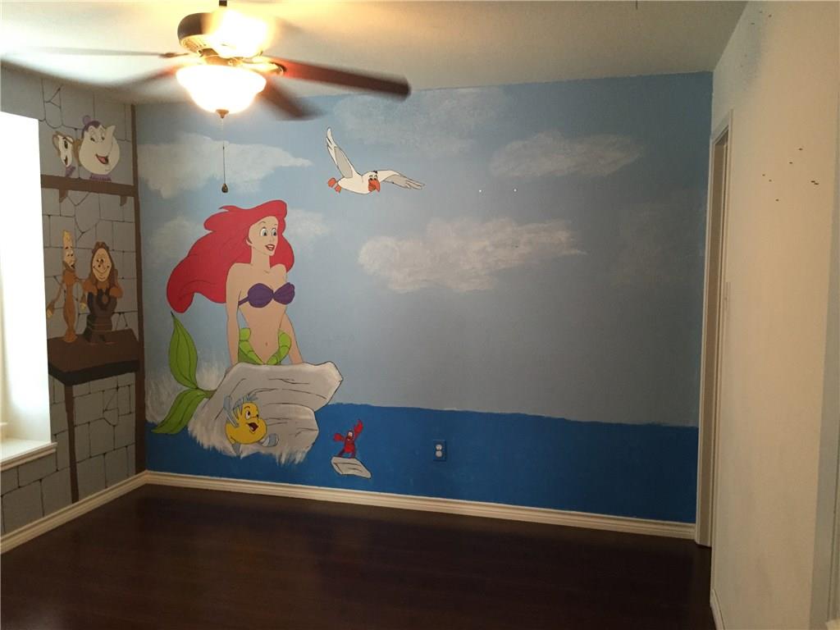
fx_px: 704
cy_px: 315
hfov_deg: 61.7
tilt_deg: -5.5
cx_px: 420
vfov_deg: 48.2
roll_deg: -0.8
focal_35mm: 29
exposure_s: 1/20
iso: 250
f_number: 2.2
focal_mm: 4.15
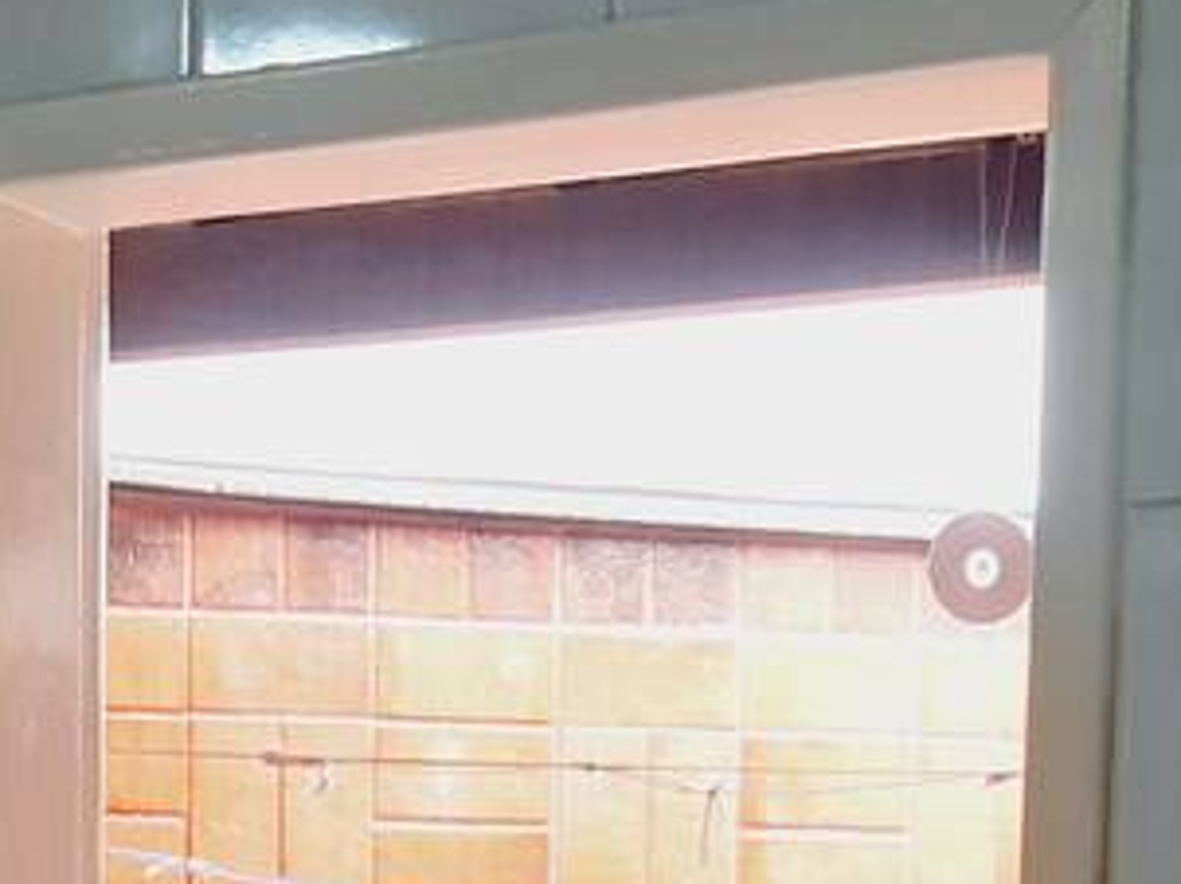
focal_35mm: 124
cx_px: 235
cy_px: 1713
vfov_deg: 11.0
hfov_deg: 15.8
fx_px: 4227
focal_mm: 3.92
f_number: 1.7
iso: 50
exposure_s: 1/60
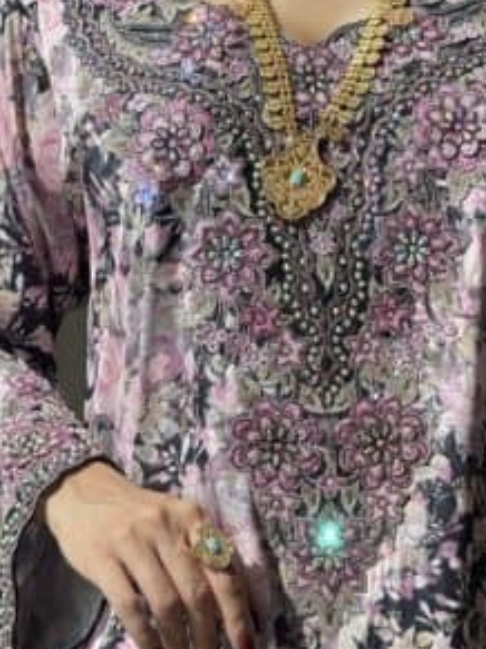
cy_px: 403
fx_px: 4121
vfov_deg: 9.0
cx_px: 303
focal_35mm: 220
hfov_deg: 6.7
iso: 50
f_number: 2.8
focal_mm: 15.66
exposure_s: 1/258
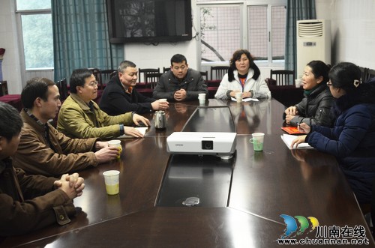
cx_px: 188
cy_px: 124
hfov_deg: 41.2
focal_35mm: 48
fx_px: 499
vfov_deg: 27.9
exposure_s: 1/30
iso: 1000
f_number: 3.5
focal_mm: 32
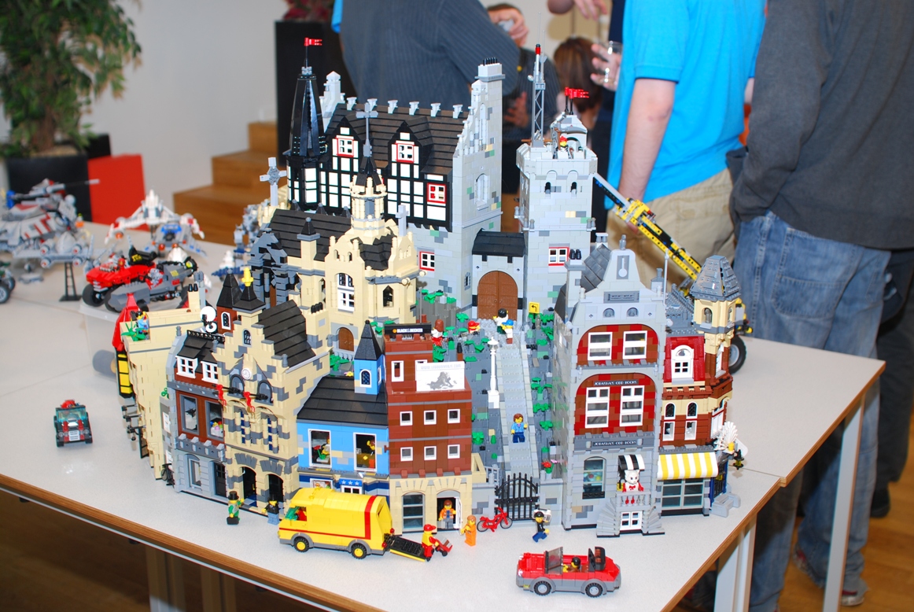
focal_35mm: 45
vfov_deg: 29.9
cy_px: 306
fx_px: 1144
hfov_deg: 43.6
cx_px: 457
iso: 100
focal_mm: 30
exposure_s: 1/30
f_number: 4
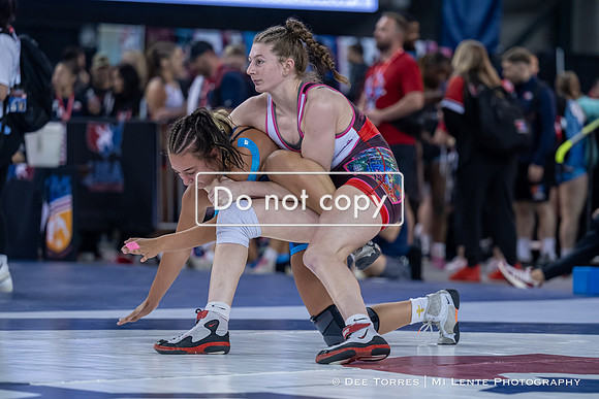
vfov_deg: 7.7
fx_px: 2967
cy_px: 250
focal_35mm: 178
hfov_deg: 11.5
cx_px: 302
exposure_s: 1/800
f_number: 2.8
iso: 1800
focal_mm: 140
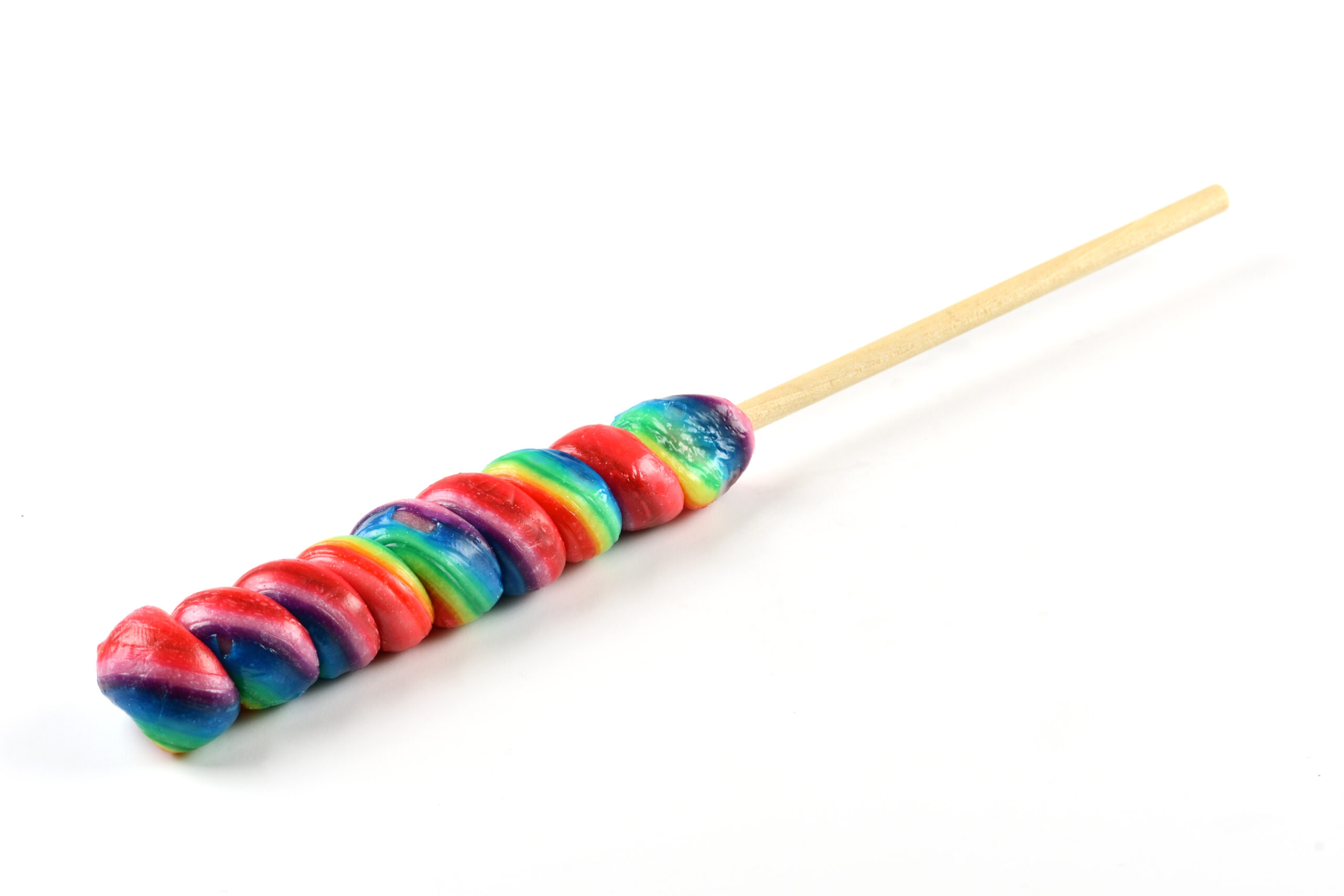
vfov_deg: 8.7
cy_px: 448
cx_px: 672
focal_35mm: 157
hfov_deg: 13.1
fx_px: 5861
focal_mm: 105
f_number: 20
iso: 100
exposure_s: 1/3
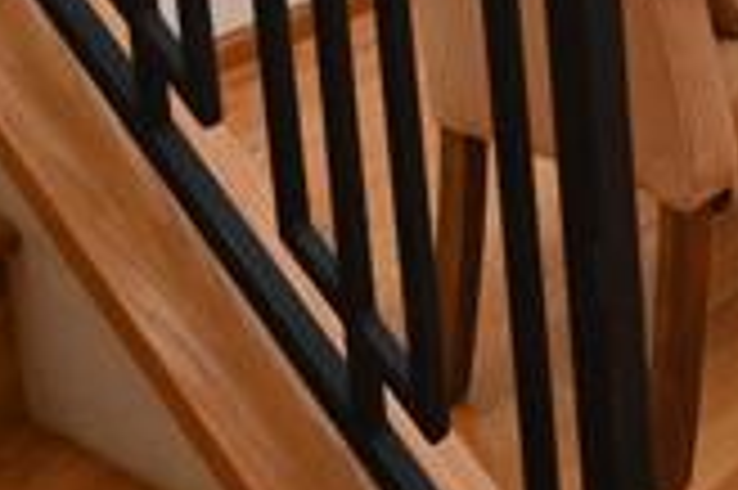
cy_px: -434
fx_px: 1801
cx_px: 994
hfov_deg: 20.8
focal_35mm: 88
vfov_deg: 13.6
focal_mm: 15
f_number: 4
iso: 900
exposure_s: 1/200
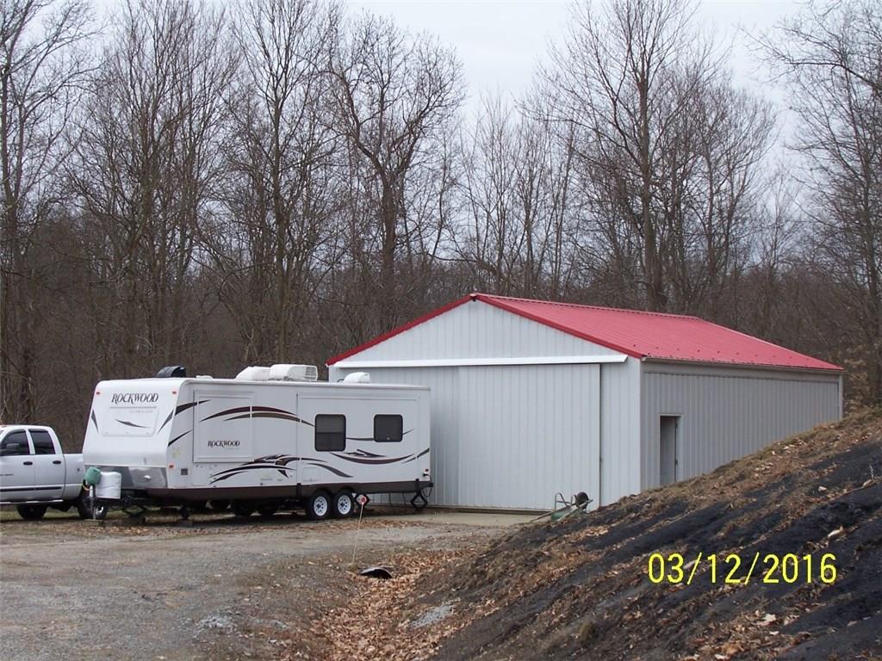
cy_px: 330
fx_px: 1835
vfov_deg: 20.4
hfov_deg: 27.0
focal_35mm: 72
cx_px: 441
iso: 80
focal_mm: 12.3
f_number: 4.8
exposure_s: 1/250
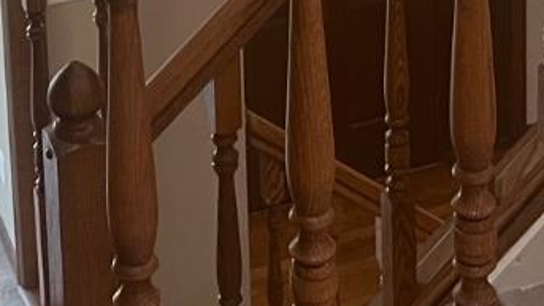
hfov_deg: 17.3
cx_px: 333
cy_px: -486
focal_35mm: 124
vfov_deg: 8.7
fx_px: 1789
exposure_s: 1/60
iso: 125
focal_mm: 5.7
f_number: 1.5
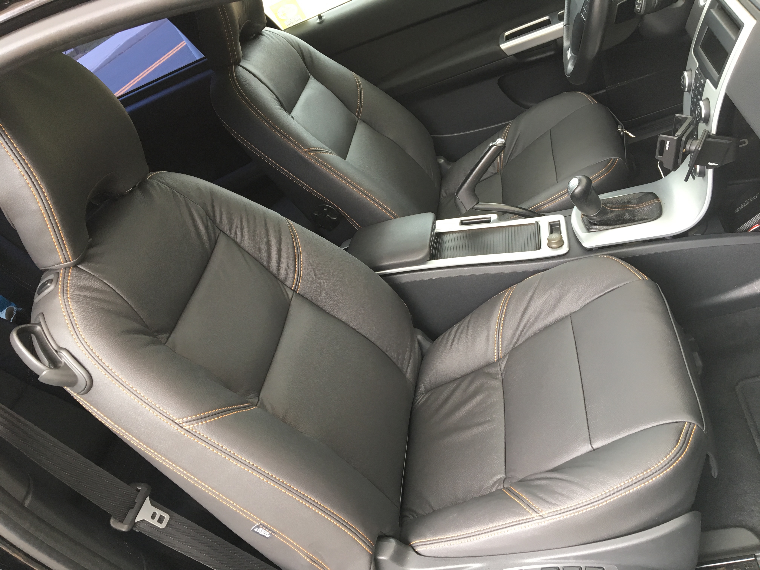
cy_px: 285
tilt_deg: -33.1
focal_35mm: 29
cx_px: 380
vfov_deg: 48.2
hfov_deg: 61.7
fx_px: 637
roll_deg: +32.3
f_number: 2.2
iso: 25
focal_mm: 4.15
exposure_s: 1/30
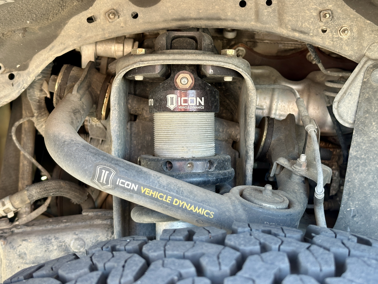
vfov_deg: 30.3
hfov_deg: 39.7
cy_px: 142
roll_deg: +0.2
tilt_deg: -9.2
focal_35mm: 48
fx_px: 524
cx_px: 189
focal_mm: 6.86
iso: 125
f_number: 1.78
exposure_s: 1/60
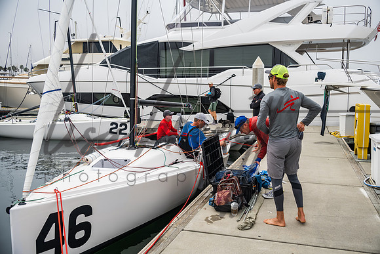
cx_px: 195
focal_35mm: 34
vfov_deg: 39.4
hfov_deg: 56.4
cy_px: 127
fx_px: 354
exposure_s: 1/1000
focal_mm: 32
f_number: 4.8
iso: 400
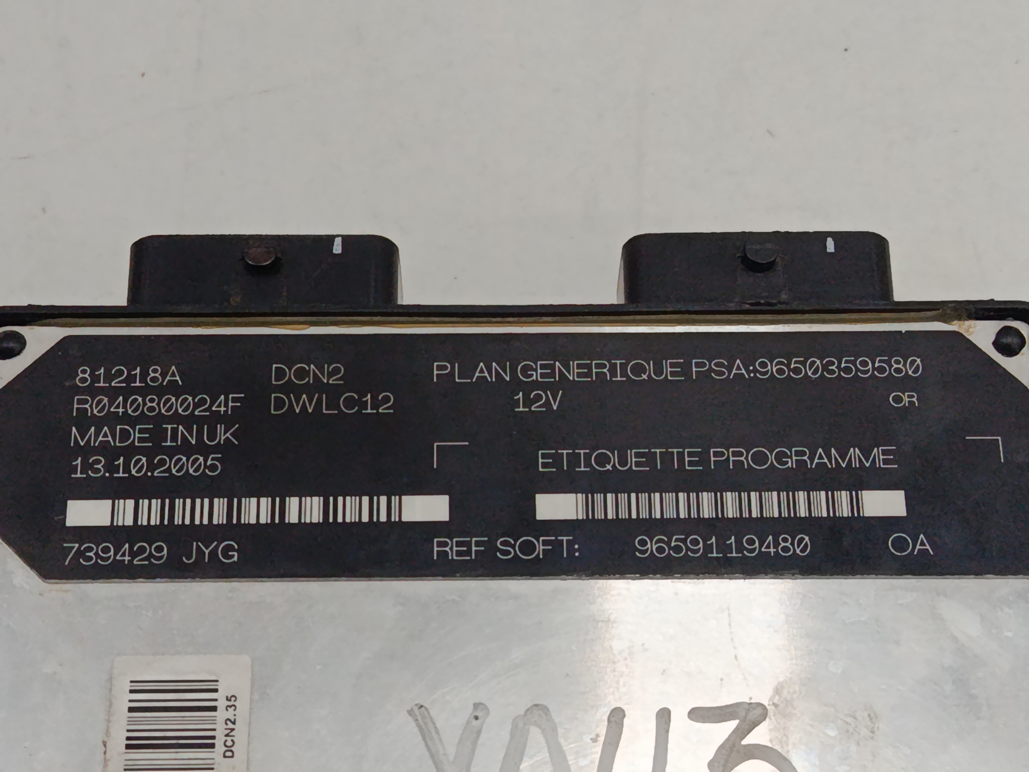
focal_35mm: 69
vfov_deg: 21.3
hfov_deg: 28.2
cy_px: 386
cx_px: 514
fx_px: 2051
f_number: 1.7
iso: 672
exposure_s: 1/100
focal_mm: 5.24
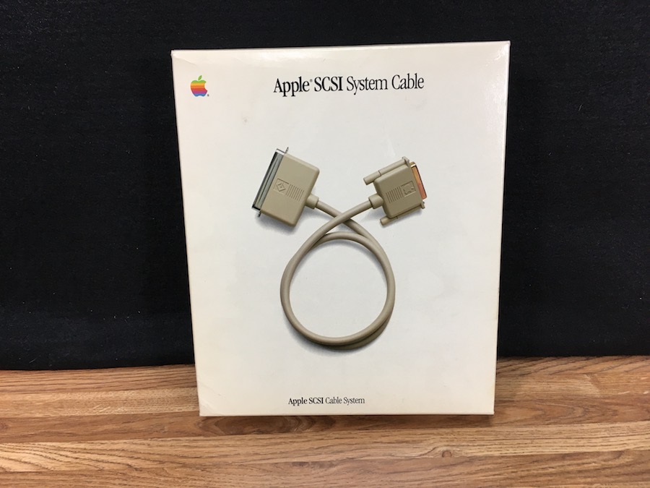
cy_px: 244
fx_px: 545
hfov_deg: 61.7
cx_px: 325
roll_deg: +1.9
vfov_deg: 48.2
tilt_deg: -27.8
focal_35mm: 29
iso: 32
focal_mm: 4.15
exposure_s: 1/30
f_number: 2.2
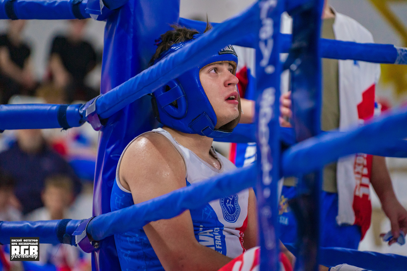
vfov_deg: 9.1
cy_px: 136
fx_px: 1696
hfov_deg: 13.7
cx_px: 204
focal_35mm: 150
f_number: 2.8
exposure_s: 1/640
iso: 2000
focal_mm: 150
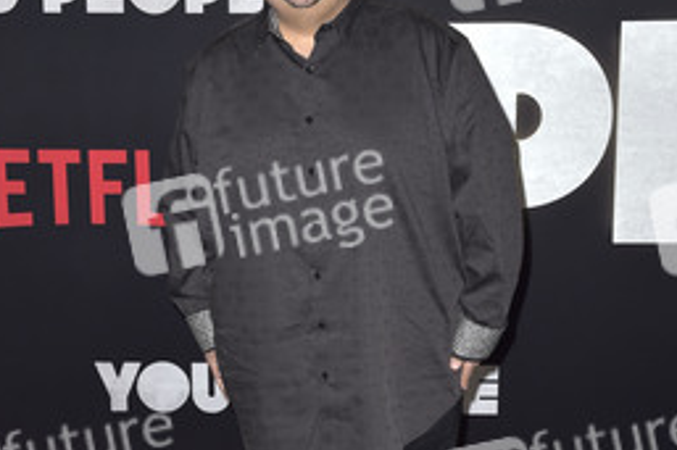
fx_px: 1466
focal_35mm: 78
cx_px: 336
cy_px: 345
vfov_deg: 17.4
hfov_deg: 26.0
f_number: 6.3
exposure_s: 1/250
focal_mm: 50
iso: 500
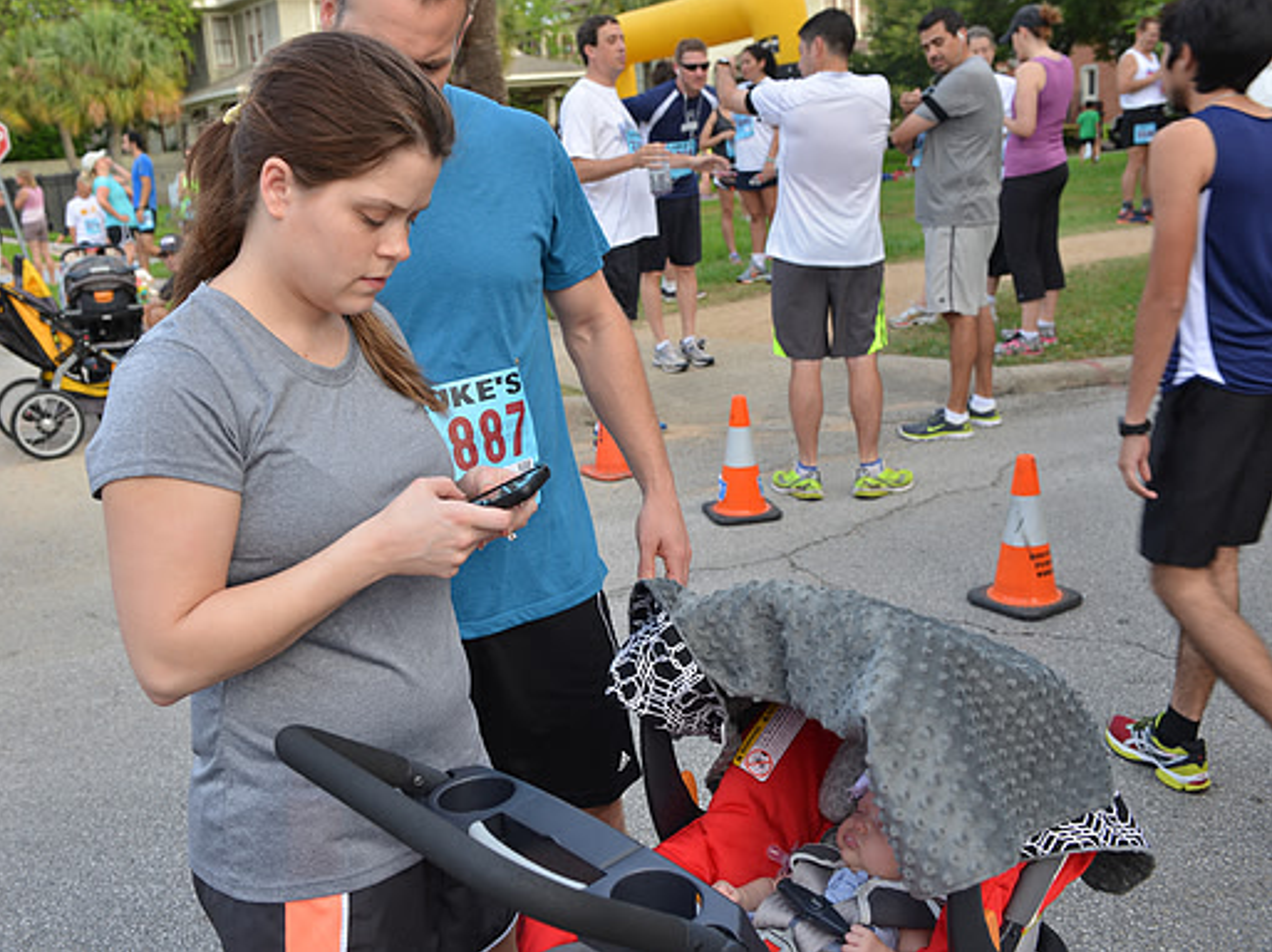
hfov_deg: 50.0
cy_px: 475
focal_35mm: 37
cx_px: 555
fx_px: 1359
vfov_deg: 38.6
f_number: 6.3
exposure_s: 1/100
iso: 250
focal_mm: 34
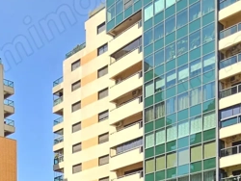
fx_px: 362
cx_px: -55
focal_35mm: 52
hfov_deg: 30.6
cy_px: 286
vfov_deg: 22.1
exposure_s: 1/539
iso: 50
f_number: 2.2
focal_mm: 2.2
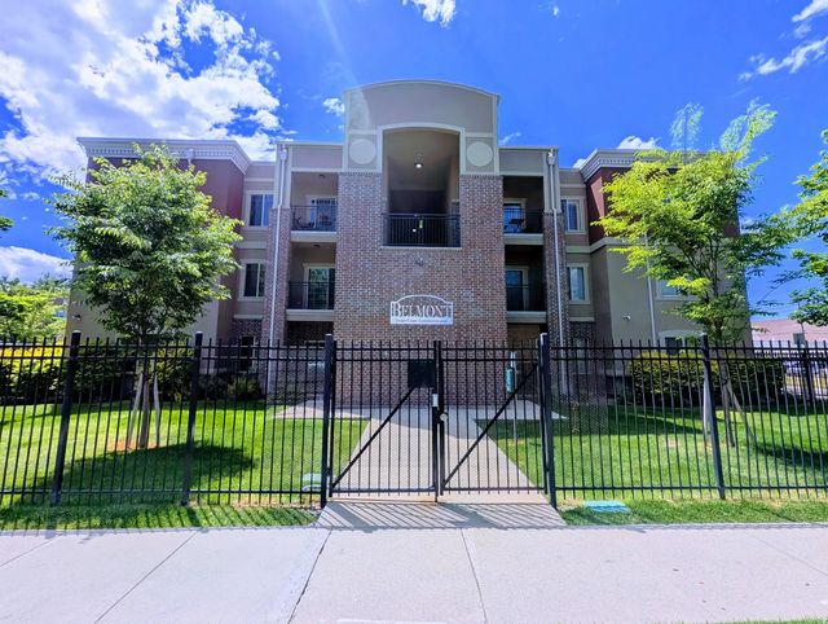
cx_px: 414
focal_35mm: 13
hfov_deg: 106.1
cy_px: 312
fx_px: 311
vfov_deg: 90.1
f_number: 2.2
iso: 45
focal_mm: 1.95
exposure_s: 1/2874
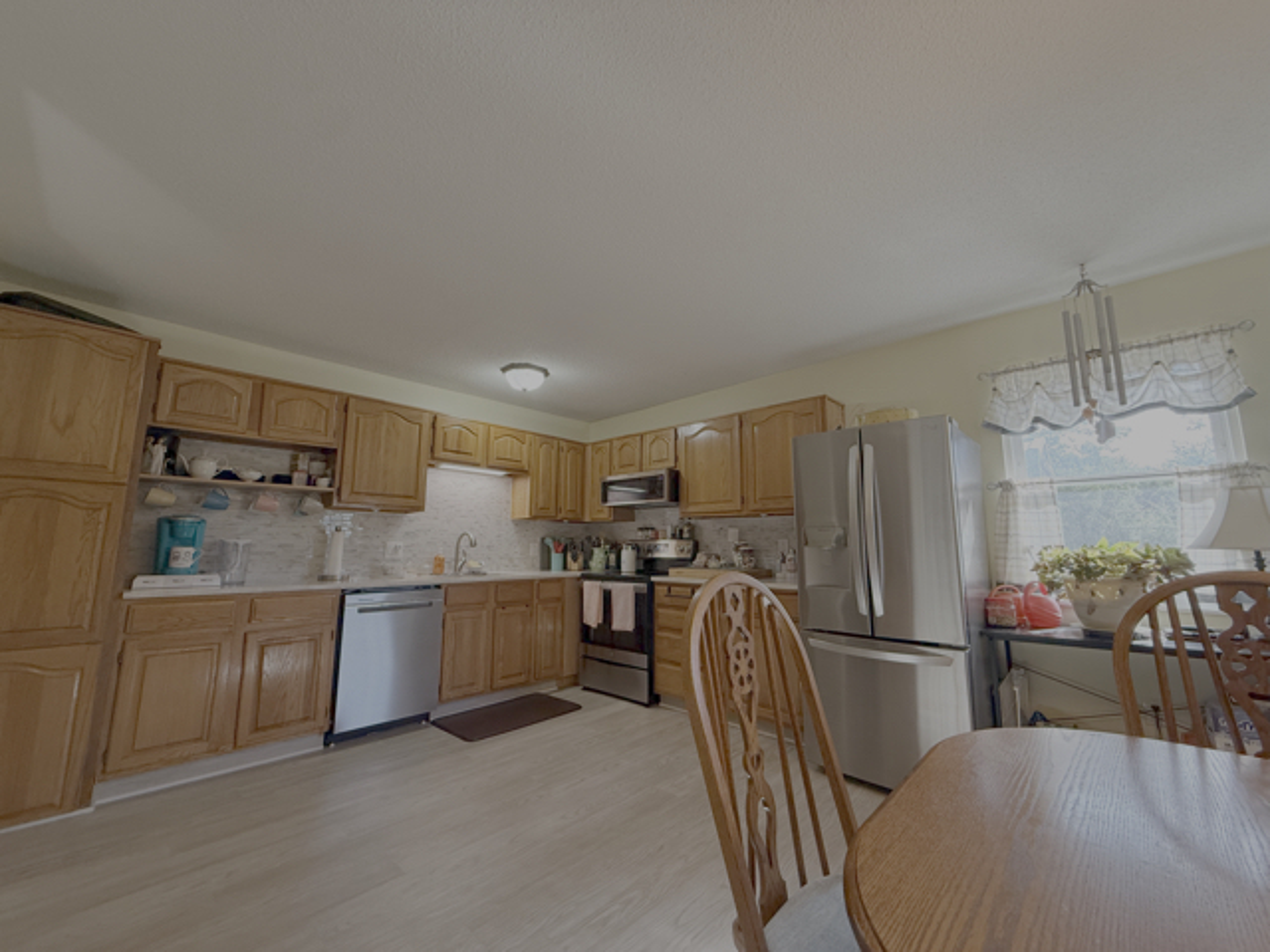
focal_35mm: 14
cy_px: 476
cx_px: 635
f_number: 2.2
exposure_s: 1/120
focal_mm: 2.22
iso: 250
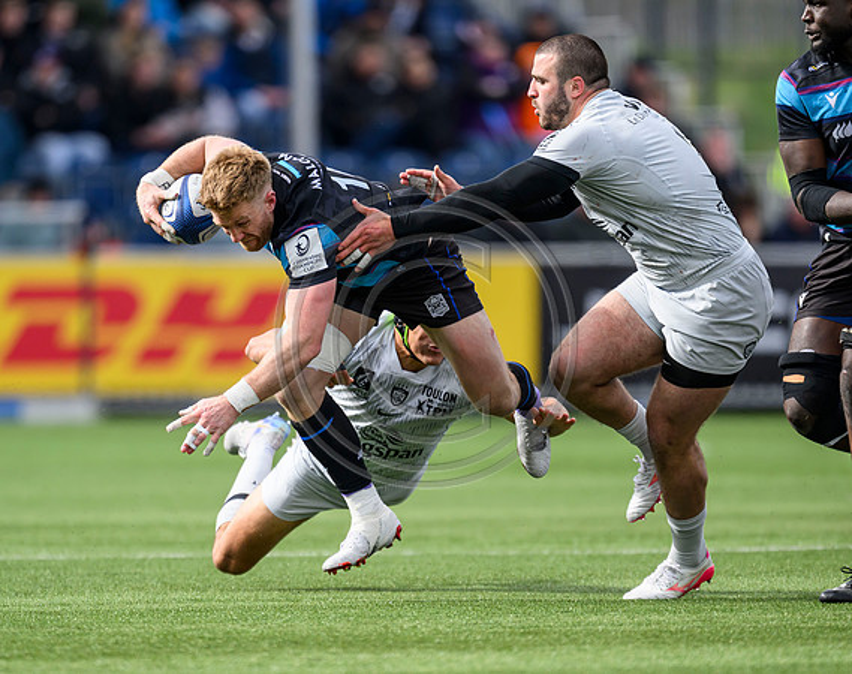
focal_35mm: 714
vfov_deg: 2.2
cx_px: 363
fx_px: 17928
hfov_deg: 2.7
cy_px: 384
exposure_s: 1/2000
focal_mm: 560
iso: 500
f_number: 4
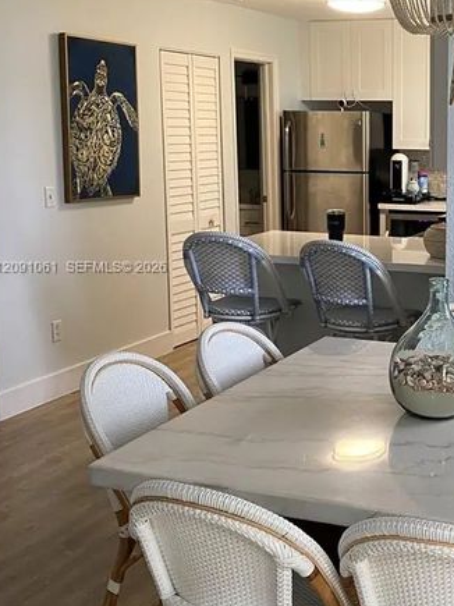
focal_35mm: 51
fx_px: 892
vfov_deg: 37.5
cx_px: 429
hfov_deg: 27.3
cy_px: 268
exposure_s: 1/60
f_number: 1.8
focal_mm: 4.25
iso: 100
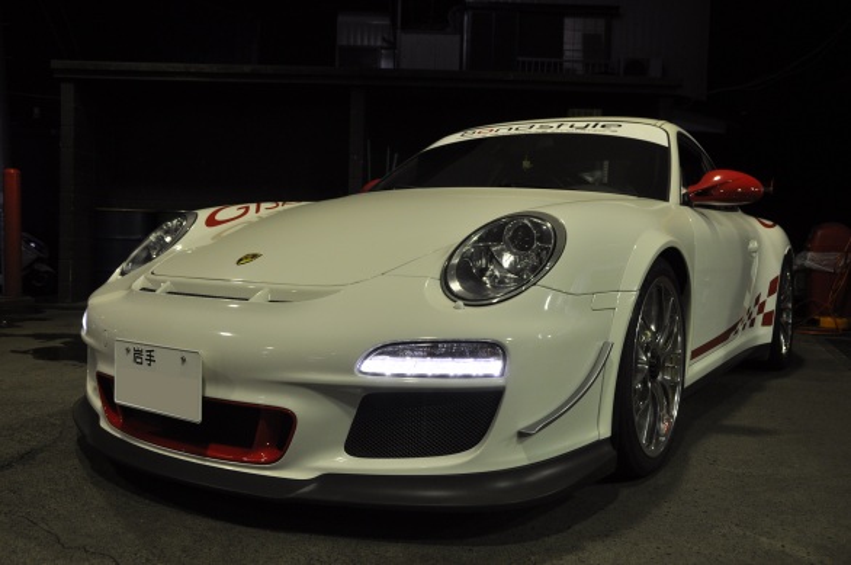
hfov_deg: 59.6
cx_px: 426
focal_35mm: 32
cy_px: 282
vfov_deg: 41.6
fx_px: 744
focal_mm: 21
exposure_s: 1/50
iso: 500
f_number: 5.6
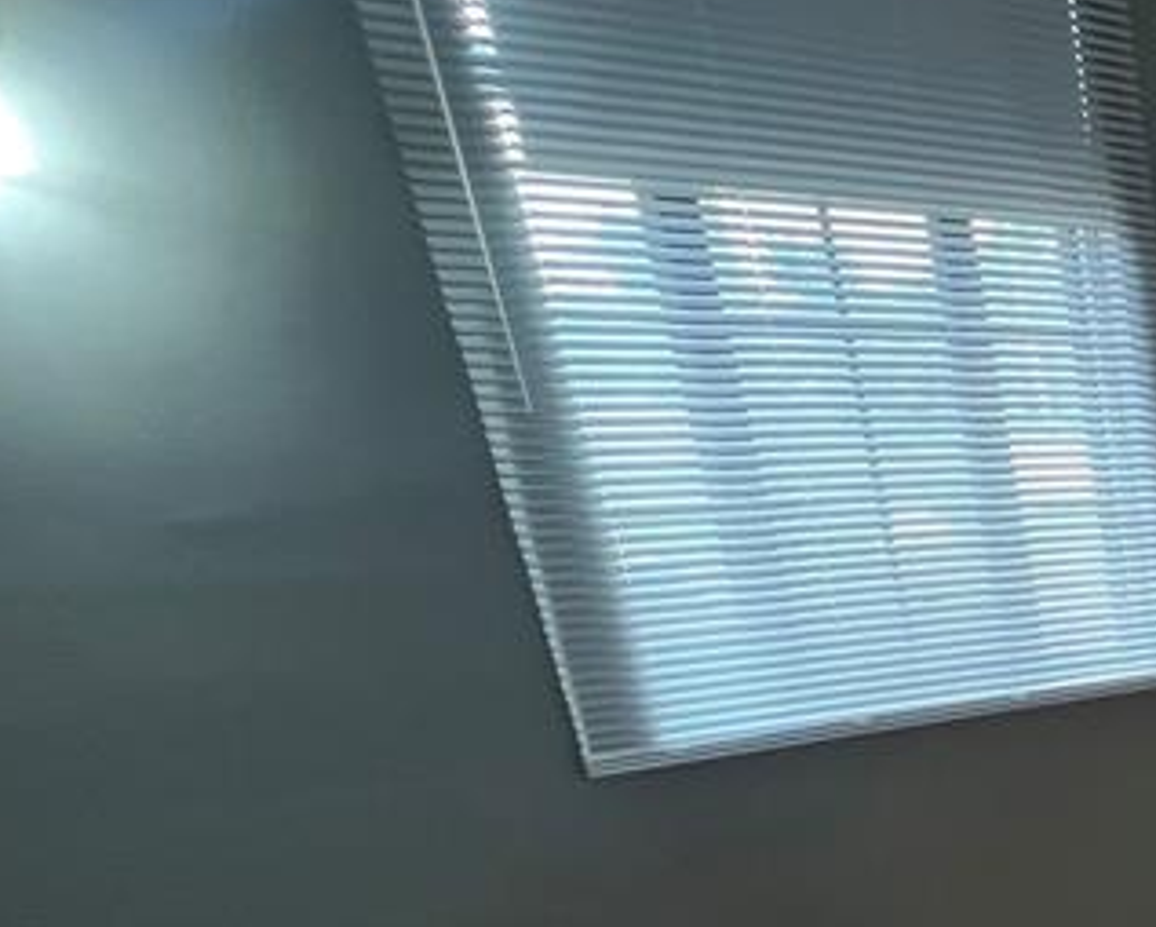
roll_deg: -0.6
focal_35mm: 41
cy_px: 1051
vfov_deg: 31.8
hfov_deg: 28.0
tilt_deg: -23.6
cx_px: 1769
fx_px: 1404
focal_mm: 1.57
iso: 160
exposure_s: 1/60
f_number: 1.8
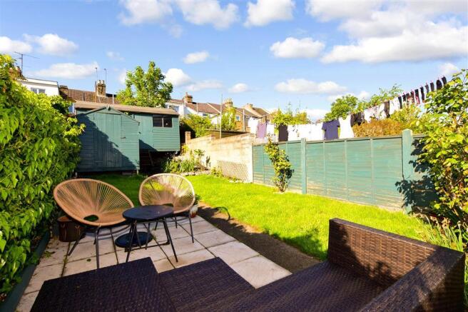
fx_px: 195
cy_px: 156
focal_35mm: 15
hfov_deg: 100.4
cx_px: 234
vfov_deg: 77.3
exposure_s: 1/200
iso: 400
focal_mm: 10
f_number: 9
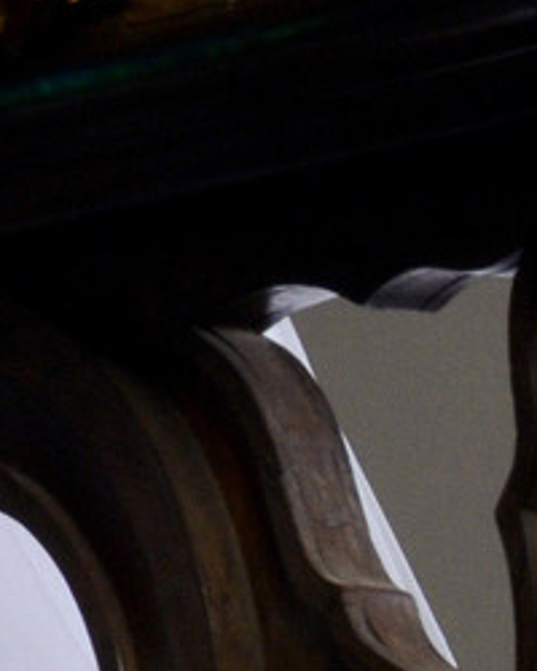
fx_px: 21086
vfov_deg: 1.8
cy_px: -360
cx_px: -368
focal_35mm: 1061
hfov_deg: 1.5
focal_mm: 105
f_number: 11
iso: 640
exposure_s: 1/25
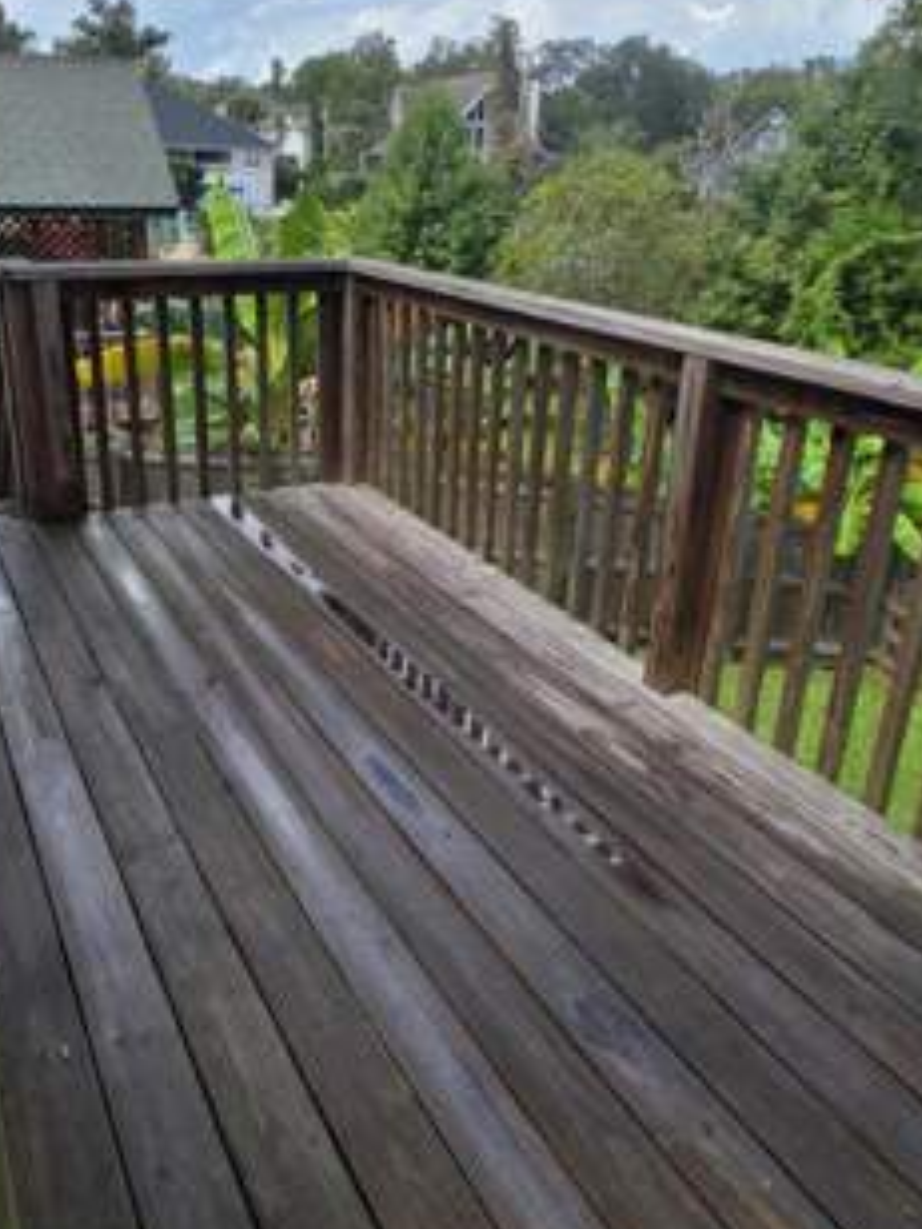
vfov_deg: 65.3
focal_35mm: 27
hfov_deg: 51.1
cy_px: 579
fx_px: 959
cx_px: 387
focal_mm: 2.2
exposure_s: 1/1610
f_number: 1.9
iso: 40
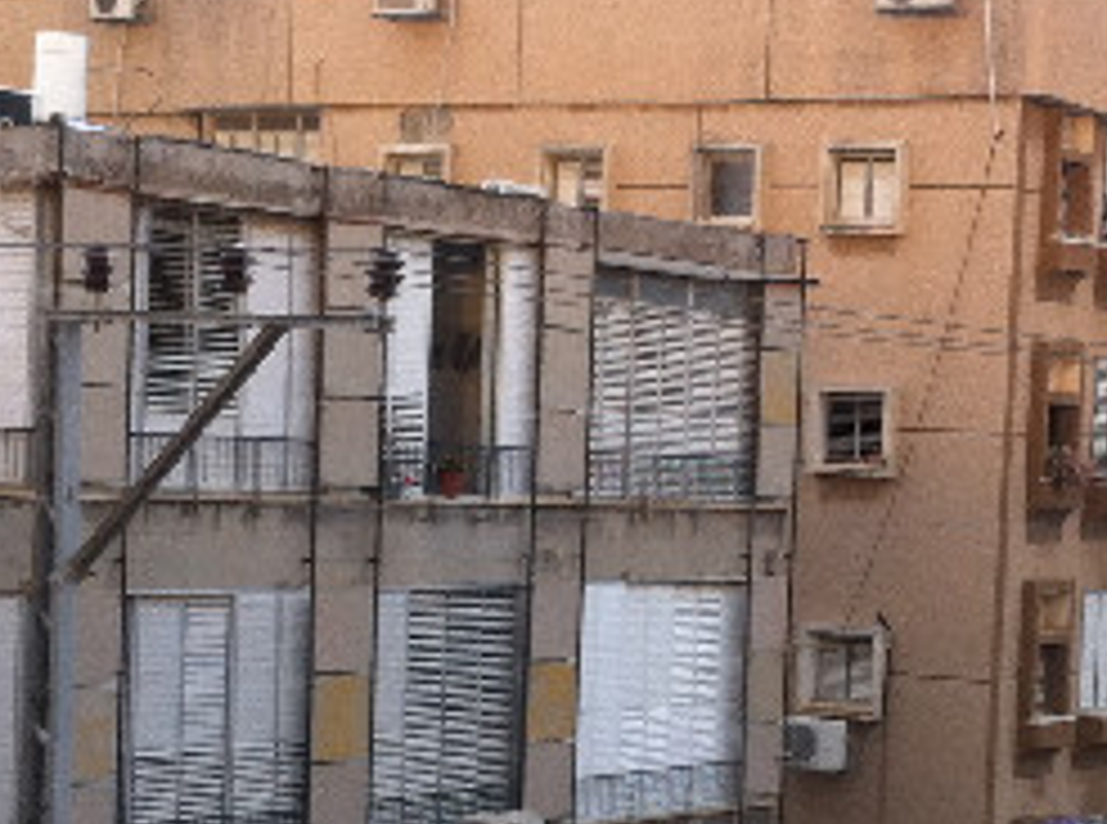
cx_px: 873
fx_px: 3635
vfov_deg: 12.9
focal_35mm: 114
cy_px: 669
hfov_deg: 17.2
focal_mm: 3.85
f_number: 2.8
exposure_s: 1/40
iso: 80
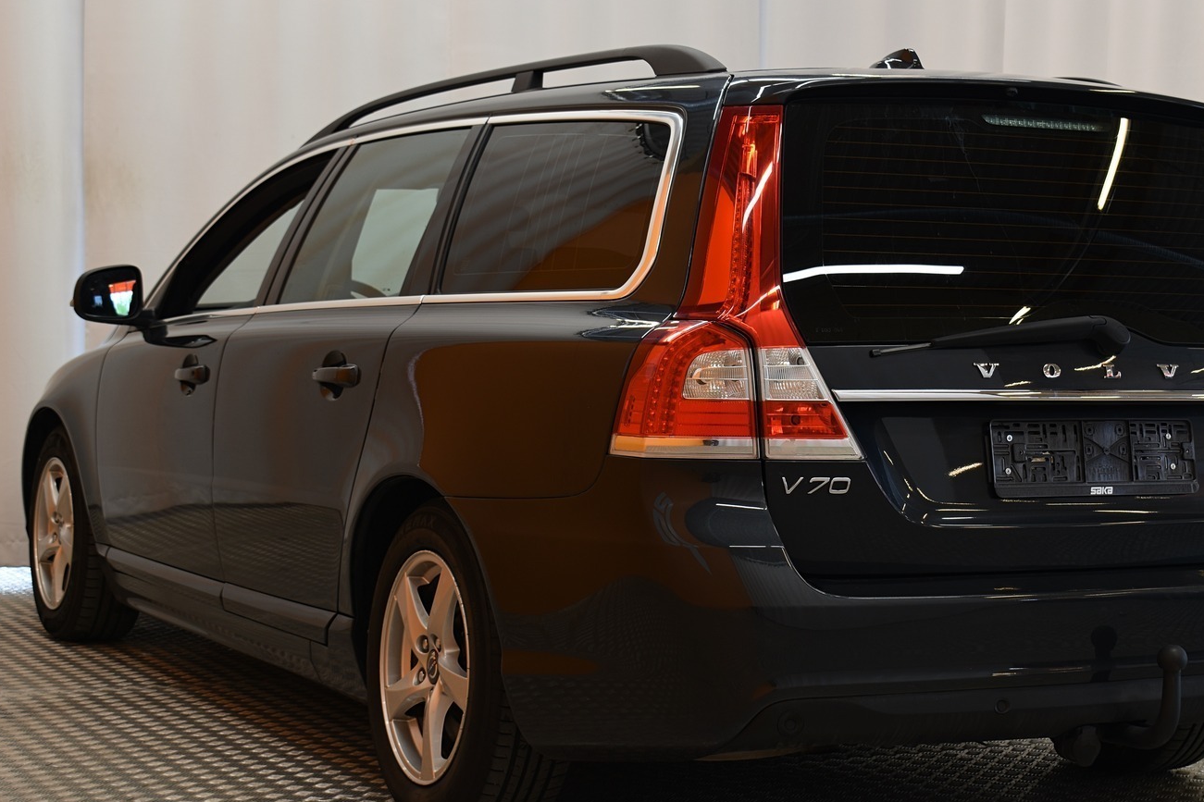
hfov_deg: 28.4
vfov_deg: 19.2
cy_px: 389
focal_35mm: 71
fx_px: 2374
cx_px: 722
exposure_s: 1/8
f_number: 6.7
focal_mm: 38
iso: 100
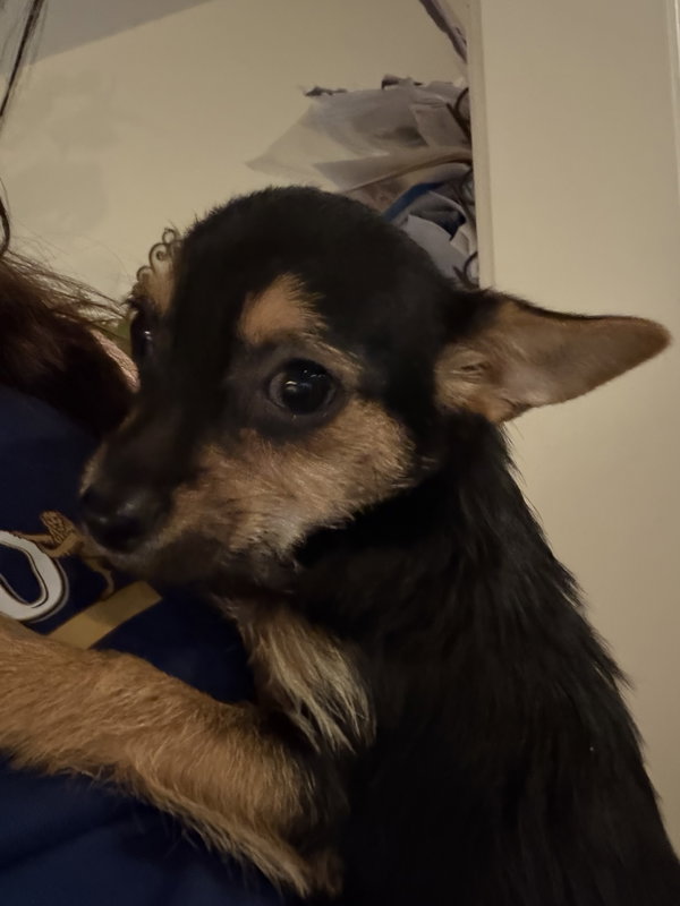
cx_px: 340
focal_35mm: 30
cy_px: 453
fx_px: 786
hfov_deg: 46.8
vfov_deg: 60.0
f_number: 1.9
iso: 800
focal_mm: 2.71
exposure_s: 1/15
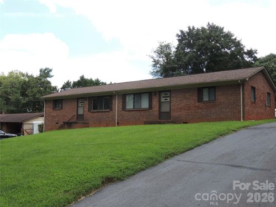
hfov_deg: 52.6
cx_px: 138
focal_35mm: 35
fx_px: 279
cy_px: 104
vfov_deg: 40.7
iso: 100
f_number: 3.3
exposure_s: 1/500
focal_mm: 6.2
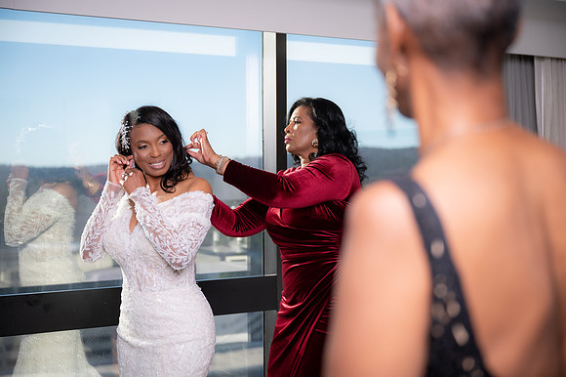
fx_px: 911
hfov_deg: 34.5
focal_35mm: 58
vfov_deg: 23.4
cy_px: 188
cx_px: 283
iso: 250
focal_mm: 58
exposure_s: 1/250
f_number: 3.2
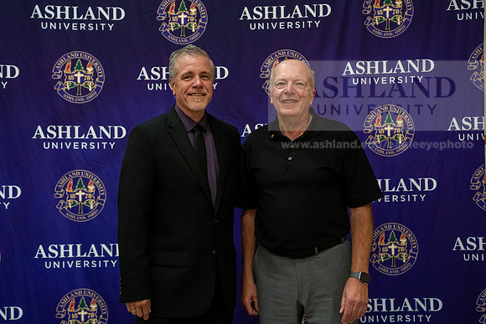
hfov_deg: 37.7
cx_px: 215
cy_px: 162
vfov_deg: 25.7
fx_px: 711
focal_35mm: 53
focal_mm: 47
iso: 5000
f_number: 2.8
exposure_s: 1/400
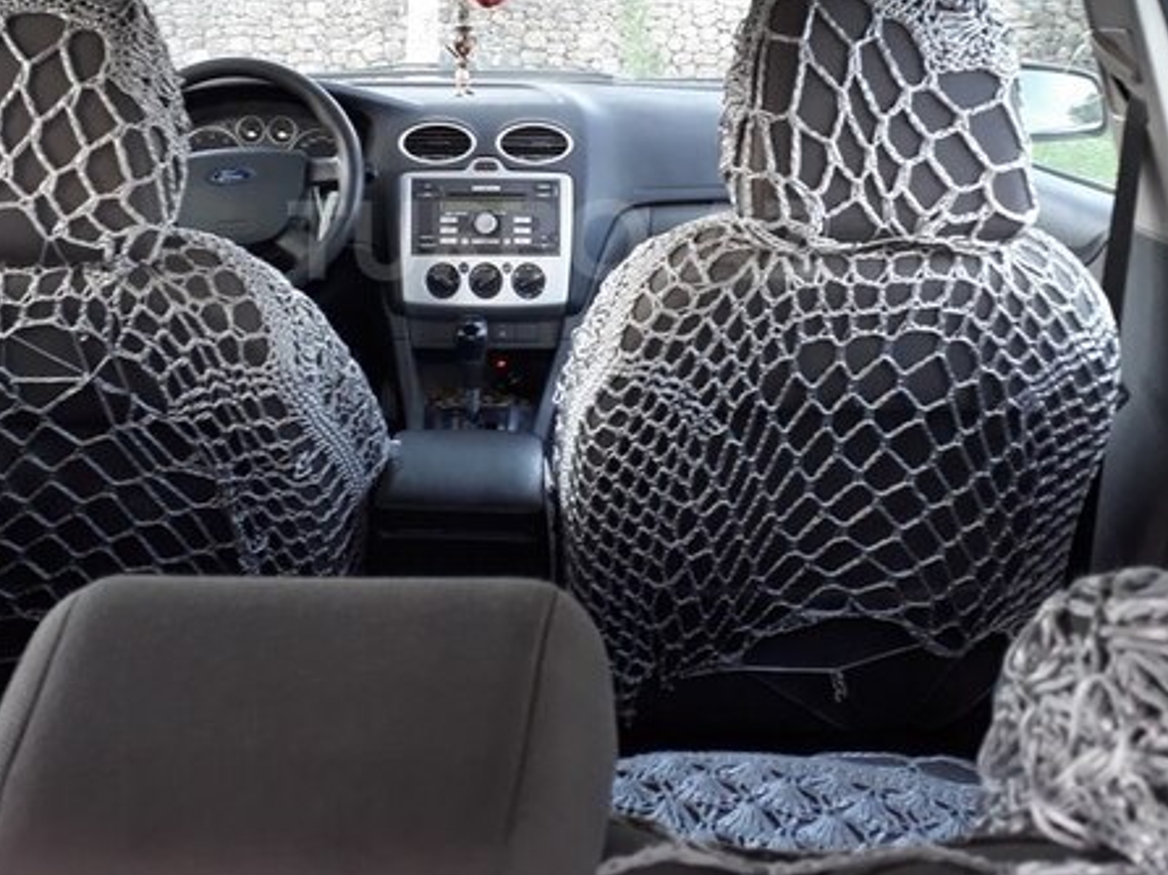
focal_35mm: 40
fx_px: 1349
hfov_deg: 46.8
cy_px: 240
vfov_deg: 35.3
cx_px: 555
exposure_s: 1/33
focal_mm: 3.6
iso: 125
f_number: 1.9
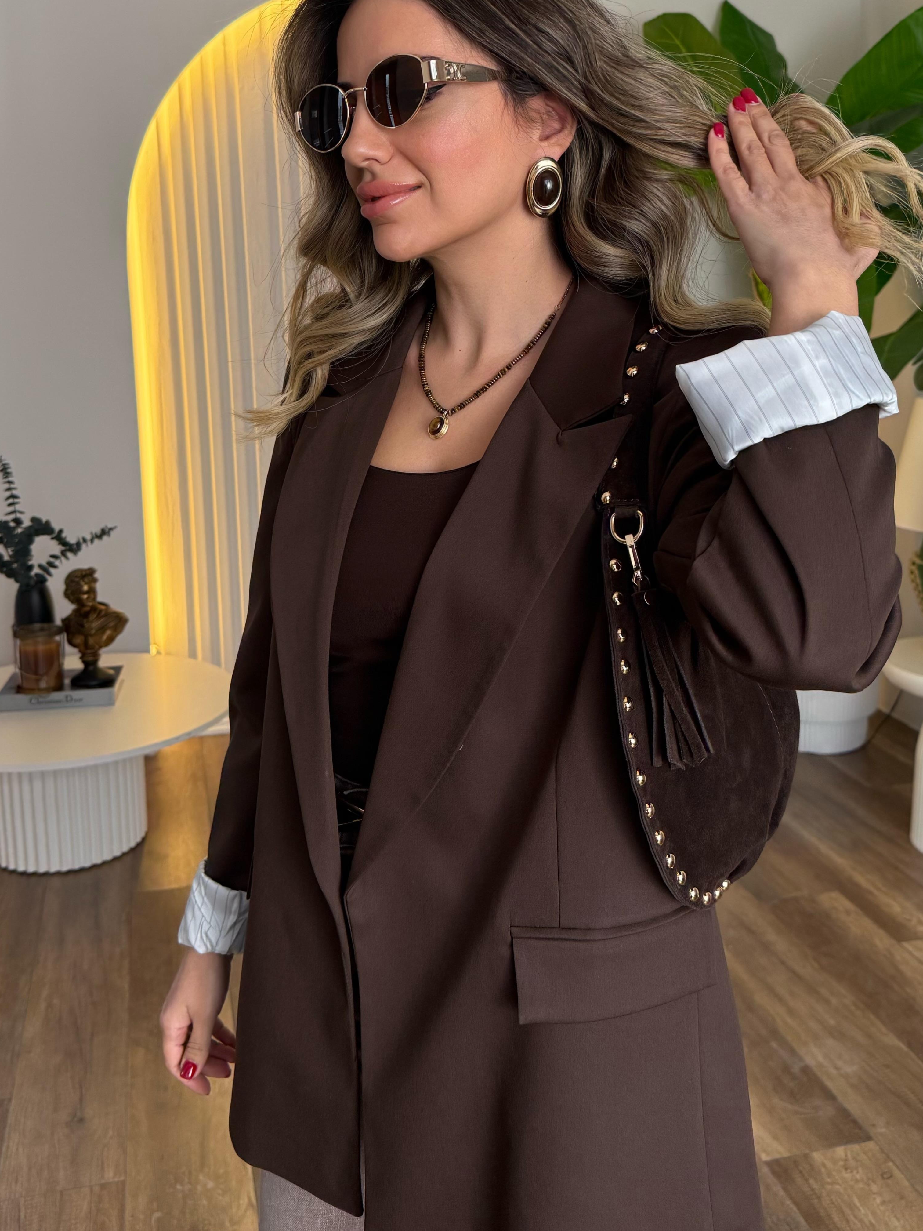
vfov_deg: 53.6
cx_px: 431
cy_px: 502
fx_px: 1209
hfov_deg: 41.8
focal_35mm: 34
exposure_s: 1/100
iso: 160
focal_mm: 6.76
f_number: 1.78
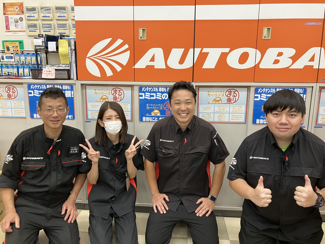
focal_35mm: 28
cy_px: 122
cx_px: 162
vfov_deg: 49.7
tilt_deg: -10.9
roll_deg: -0.9
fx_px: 263
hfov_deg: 63.4
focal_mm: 3.99
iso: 80
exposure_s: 1/50
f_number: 1.8
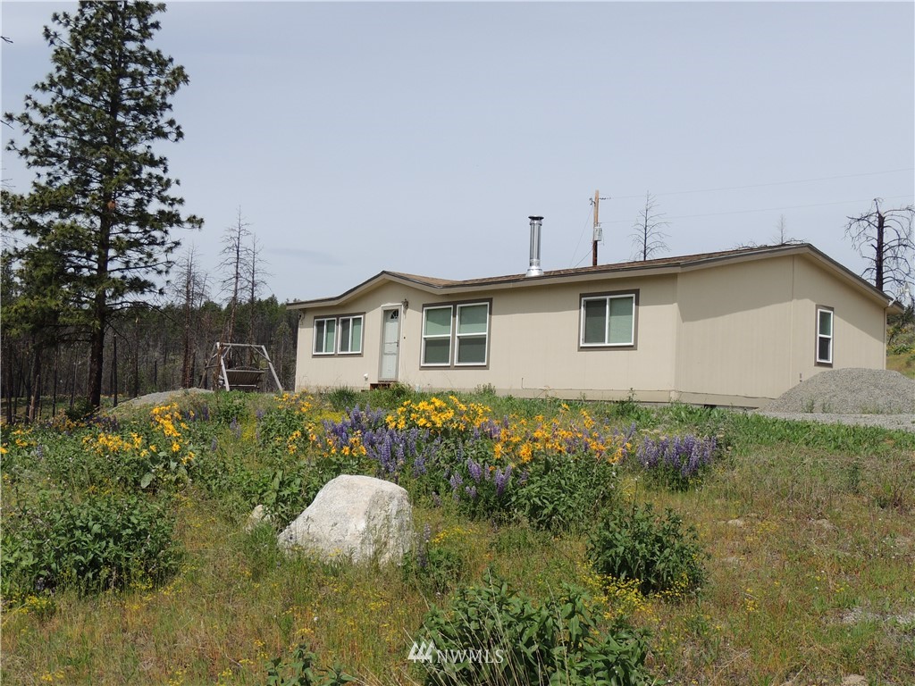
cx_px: 458
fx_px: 1057
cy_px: 343
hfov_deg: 46.8
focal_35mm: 40
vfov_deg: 36.0
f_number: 3.7
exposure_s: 1/1250
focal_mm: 7.1
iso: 100
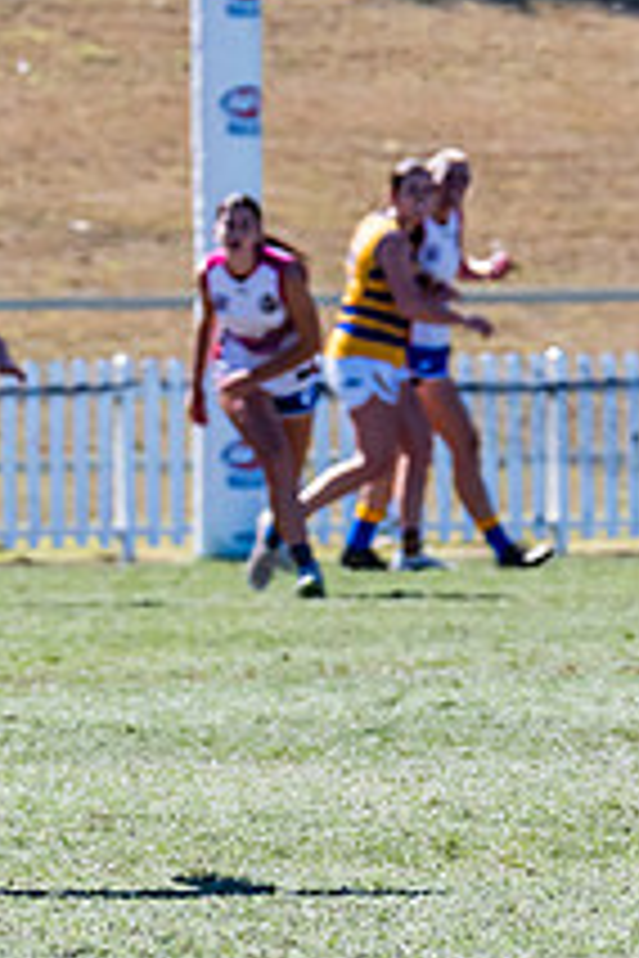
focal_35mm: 962
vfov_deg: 2.1
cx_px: -102
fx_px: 25611
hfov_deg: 1.4
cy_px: 421
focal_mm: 270
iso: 800
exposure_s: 1/1600
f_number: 8
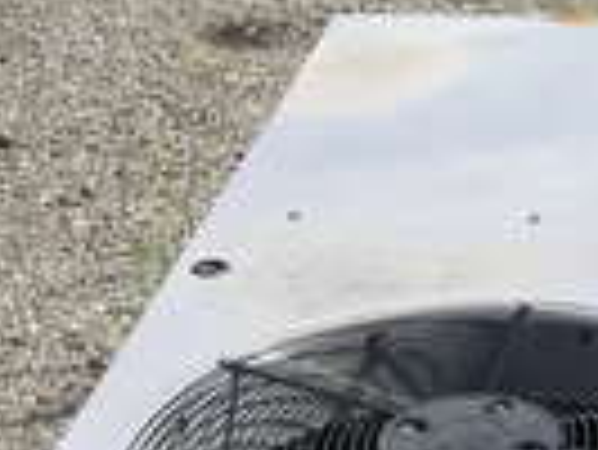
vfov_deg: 16.6
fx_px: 1504
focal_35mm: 87
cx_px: 647
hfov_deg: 21.4
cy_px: 450
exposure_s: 1/1534
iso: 25
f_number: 1.8
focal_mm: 3
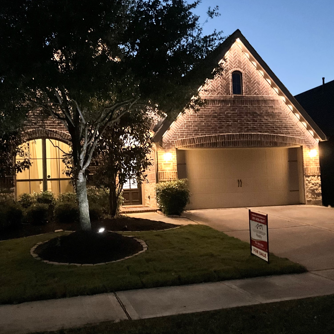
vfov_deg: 47.2
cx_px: 138
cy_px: 169
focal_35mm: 35
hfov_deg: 47.0
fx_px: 382
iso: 640
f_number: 1.8
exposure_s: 1/15
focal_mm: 3
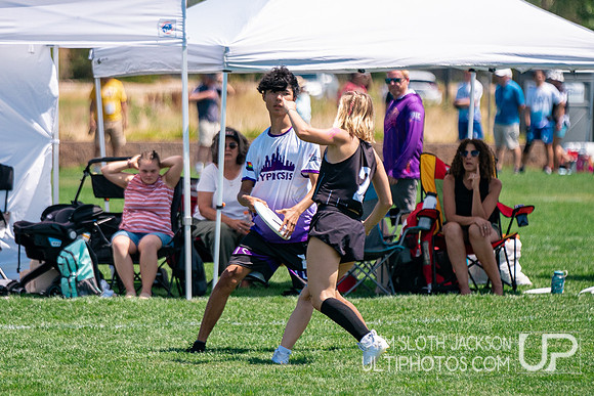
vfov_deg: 3.5
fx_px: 6406
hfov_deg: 5.3
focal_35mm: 388
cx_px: 228
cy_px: 220
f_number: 2.8
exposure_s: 1/8000
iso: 640
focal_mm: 200
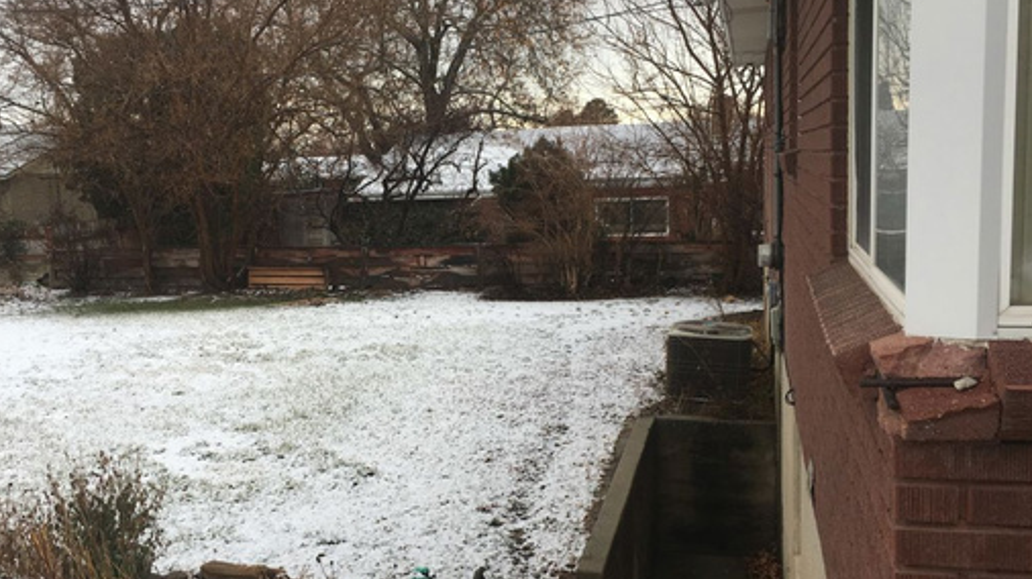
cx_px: 434
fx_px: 1094
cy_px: 314
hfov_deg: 50.3
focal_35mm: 40
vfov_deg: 29.6
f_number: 2.2
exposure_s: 1/250
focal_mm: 4.15
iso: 25
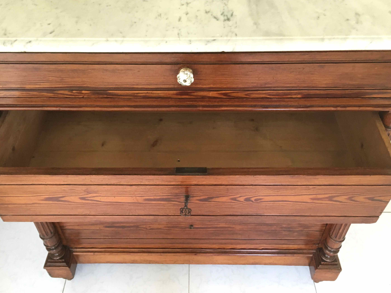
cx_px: 189
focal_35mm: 33
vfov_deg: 42.9
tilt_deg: -46.5
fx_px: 373
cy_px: 153
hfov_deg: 55.3
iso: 200
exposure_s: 1/33
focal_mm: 4.15
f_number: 2.2
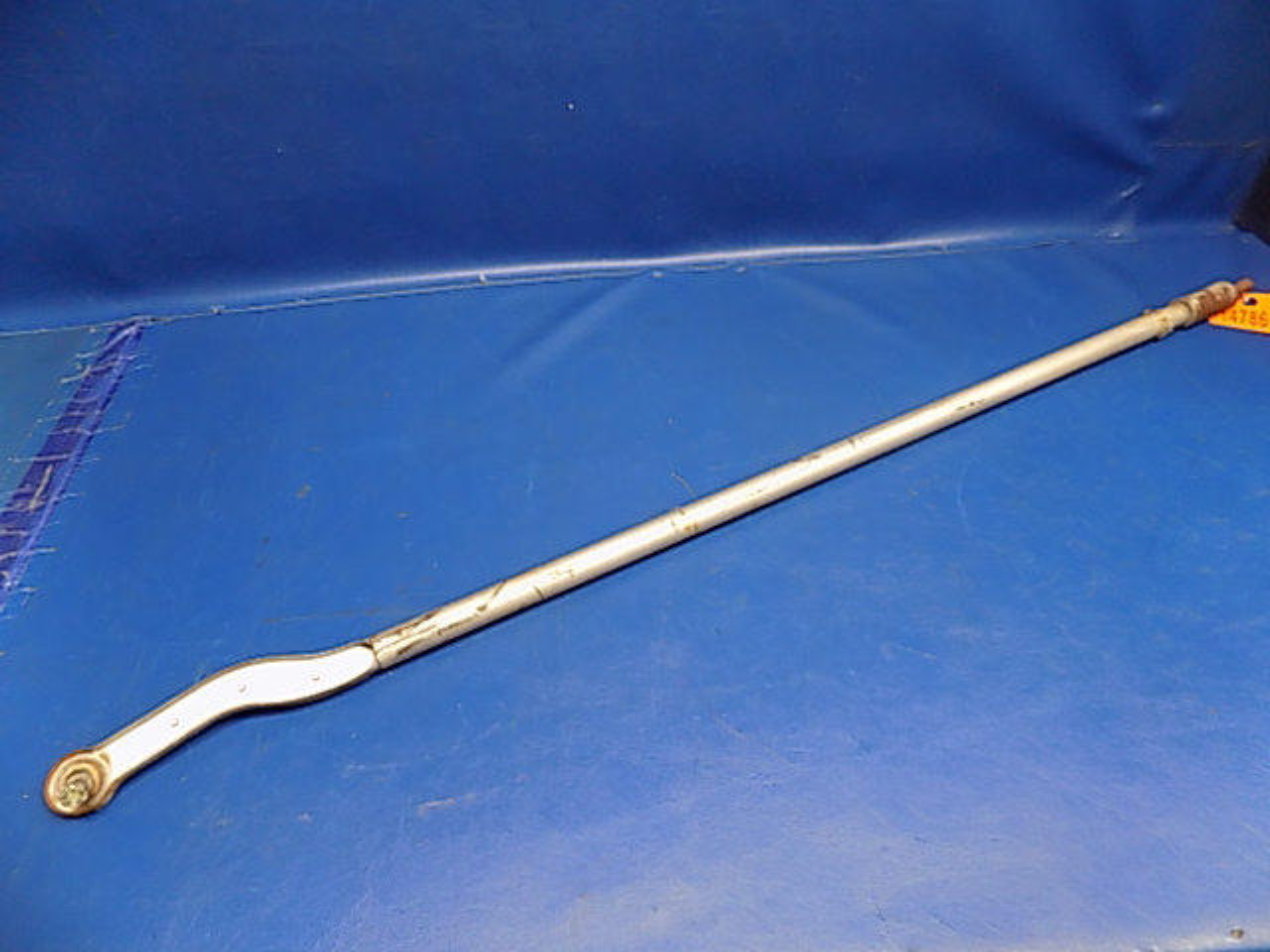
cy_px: 476
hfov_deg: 73.9
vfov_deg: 58.9
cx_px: 635
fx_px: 844
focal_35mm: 23
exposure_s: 1/30
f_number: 3.1
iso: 320
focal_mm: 4
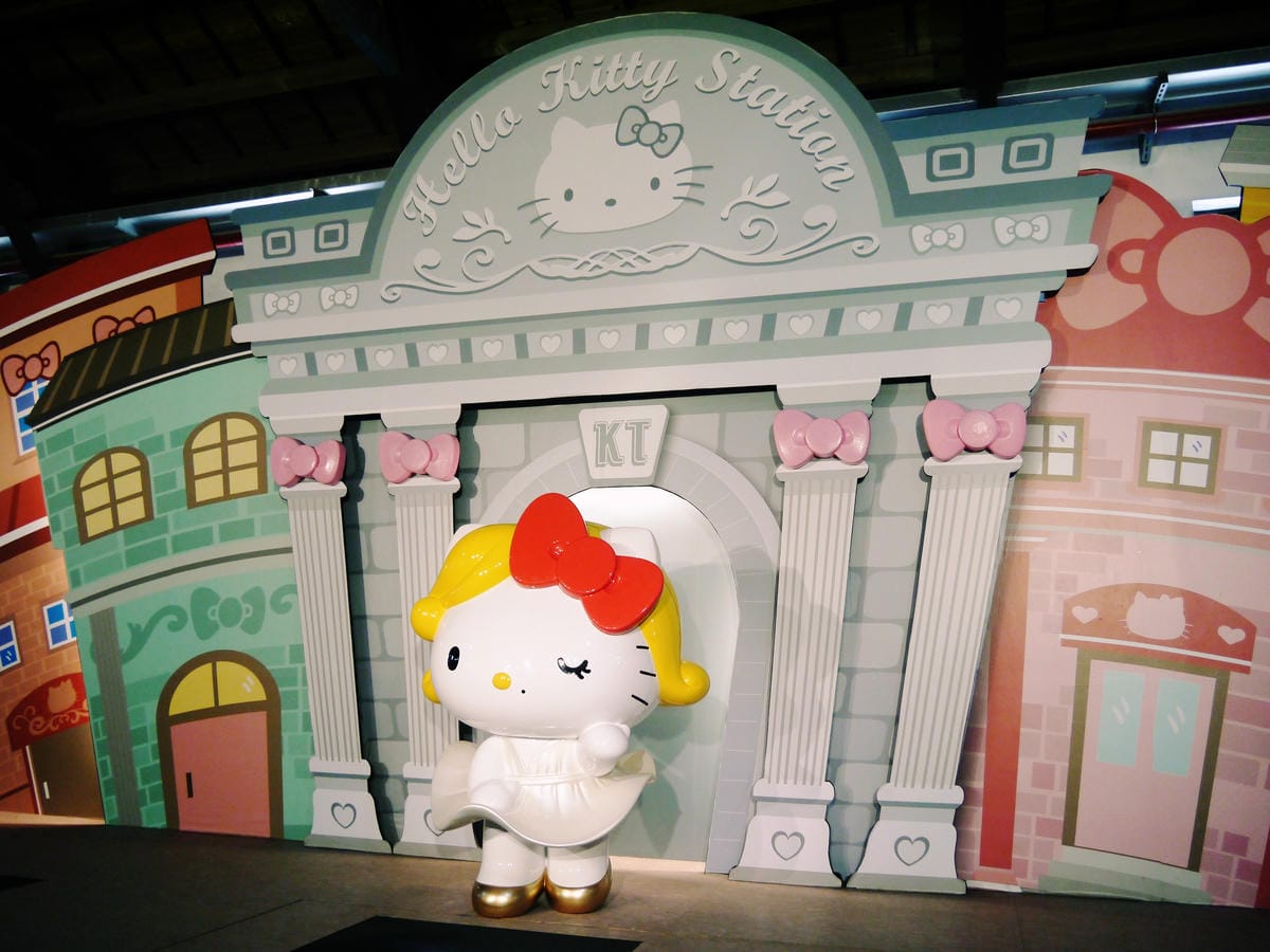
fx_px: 1027
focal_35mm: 28
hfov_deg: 63.4
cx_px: 635
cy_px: 476
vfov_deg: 49.7
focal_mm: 14
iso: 400
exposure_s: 1/60
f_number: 3.5
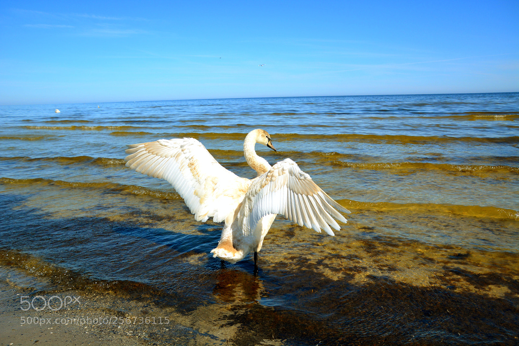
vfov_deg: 43.6
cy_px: 173
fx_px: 432
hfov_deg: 61.9
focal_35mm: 30
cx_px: 260
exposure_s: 1/1600
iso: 400
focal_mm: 20
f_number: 7.1
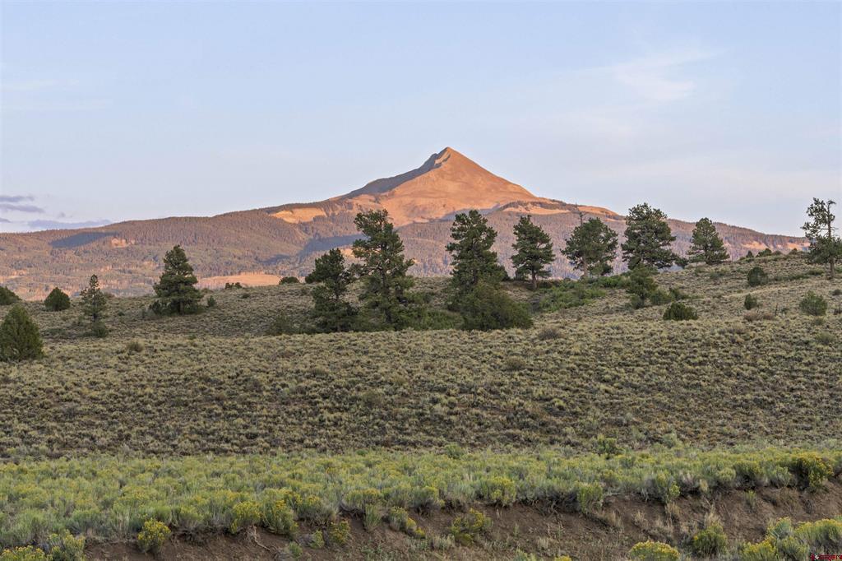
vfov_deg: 13.0
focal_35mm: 105
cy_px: 280
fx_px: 2455
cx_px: 421
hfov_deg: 19.5
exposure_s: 1/15
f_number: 20
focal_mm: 105
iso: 1000
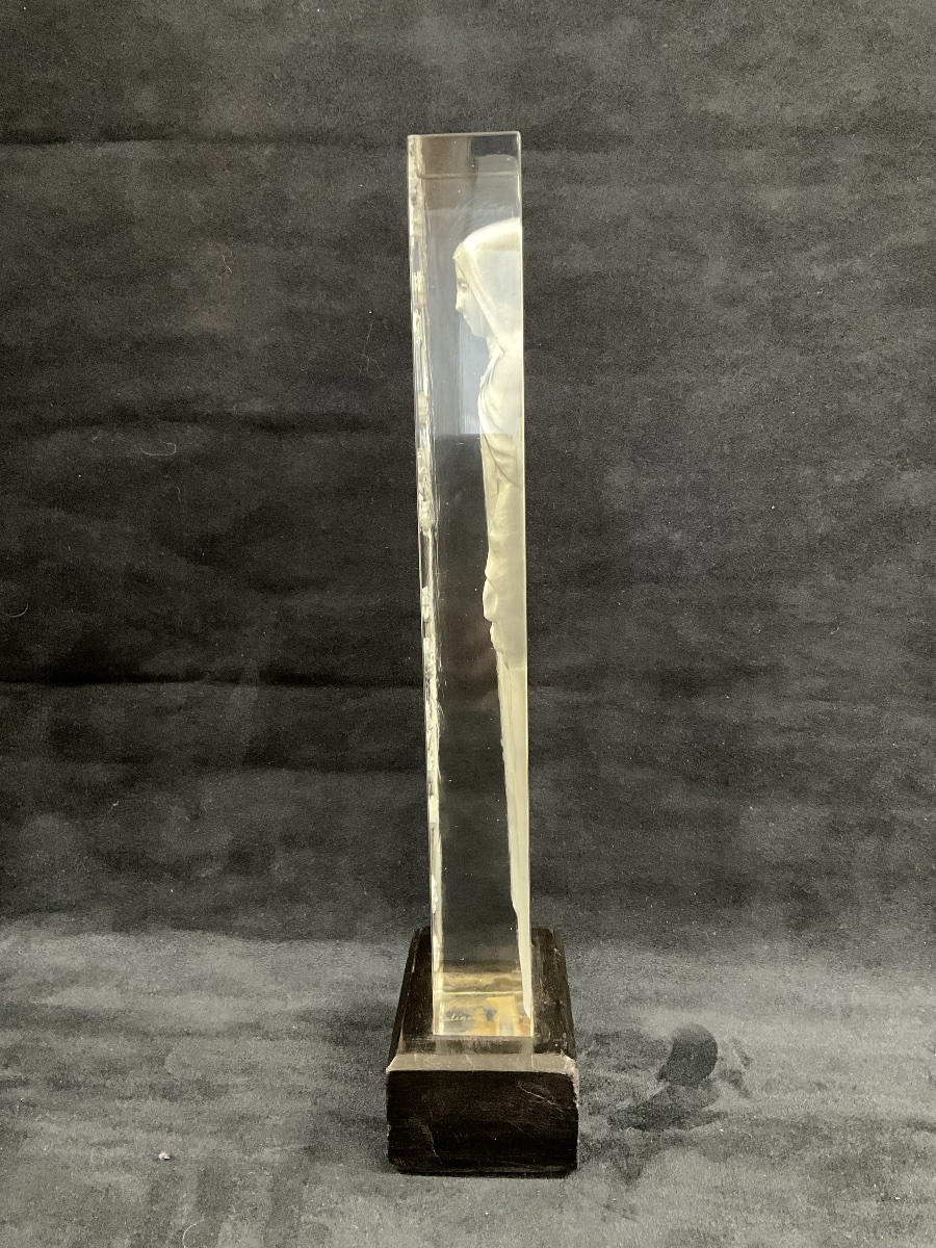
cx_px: 468
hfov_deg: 48.2
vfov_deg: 61.7
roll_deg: -0.2
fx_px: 1046
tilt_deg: -7.3
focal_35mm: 29
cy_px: 624
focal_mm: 3
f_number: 1.8
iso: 500
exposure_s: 1/25
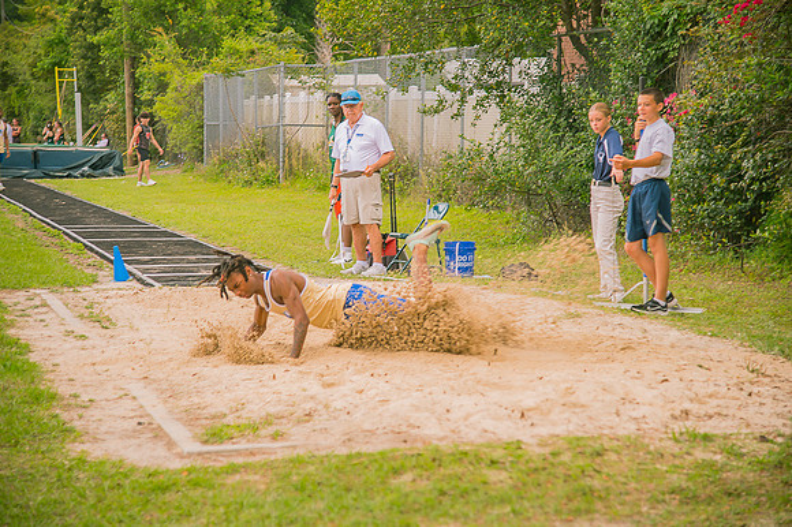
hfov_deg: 20.8
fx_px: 2155
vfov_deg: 13.9
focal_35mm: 98
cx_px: 396
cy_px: 264
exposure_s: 1/200
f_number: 4
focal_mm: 98
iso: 200
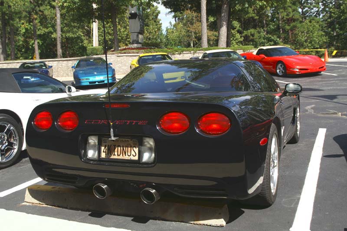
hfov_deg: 49.6
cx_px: 174
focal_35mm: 39
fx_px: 376
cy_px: 116
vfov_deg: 34.2
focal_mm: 26
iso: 100
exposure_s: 1/250
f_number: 5.6
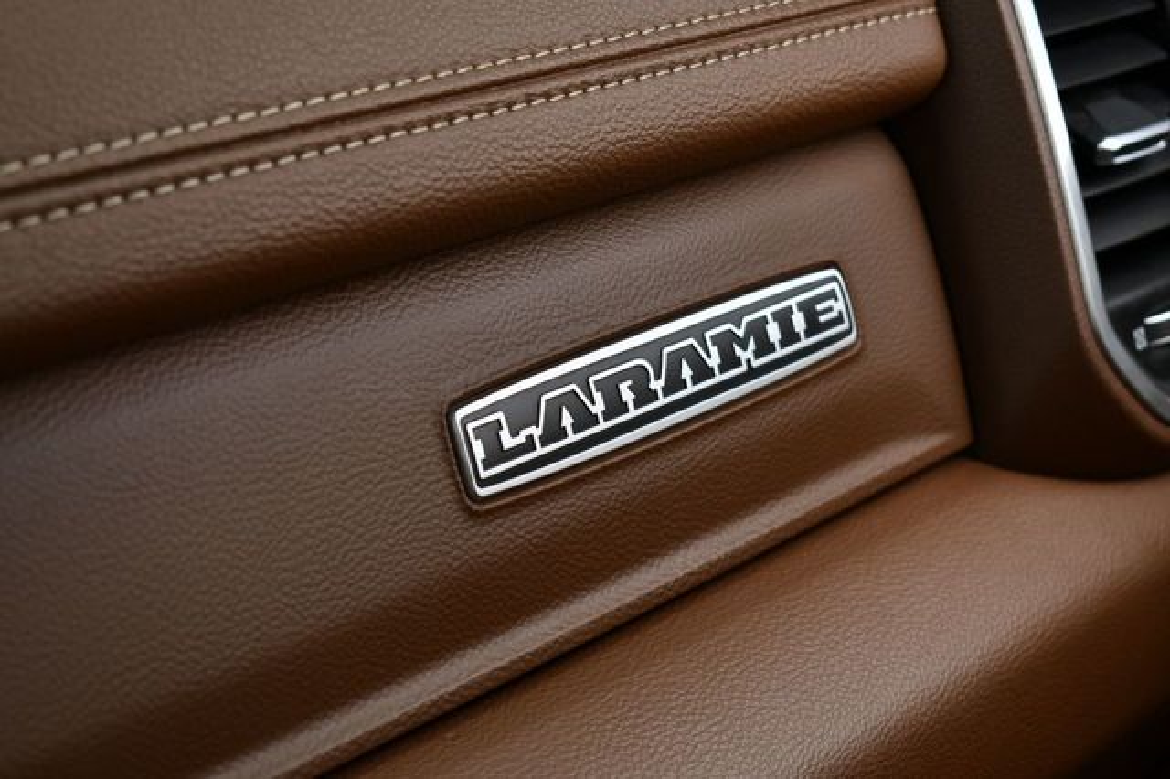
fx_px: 2241
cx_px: 585
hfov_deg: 29.3
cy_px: 390
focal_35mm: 69
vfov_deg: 19.7
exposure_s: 1/250
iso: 400
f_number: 5.6
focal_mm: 46
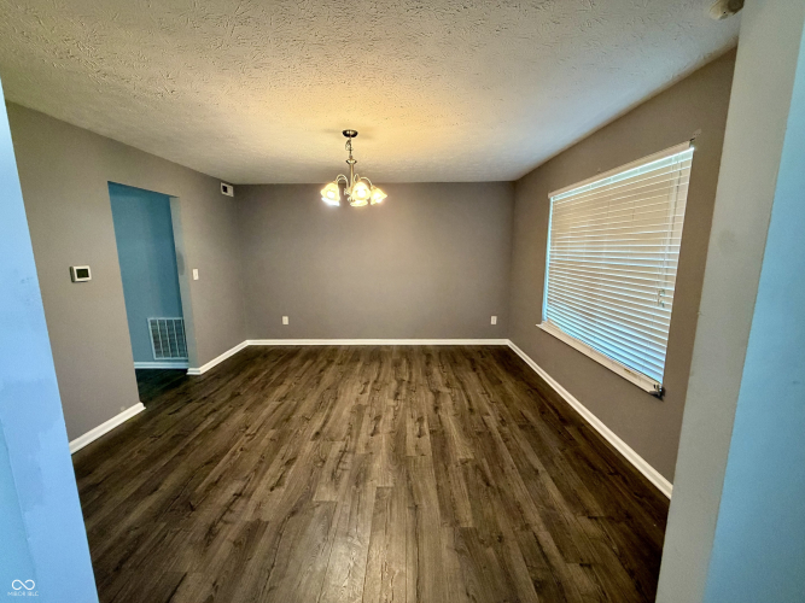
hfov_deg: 102.1
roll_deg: +0.9
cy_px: 302
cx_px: 402
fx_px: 326
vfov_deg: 85.7
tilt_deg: -9.2
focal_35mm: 14
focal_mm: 2.22
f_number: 2.2
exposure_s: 1/60
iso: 400
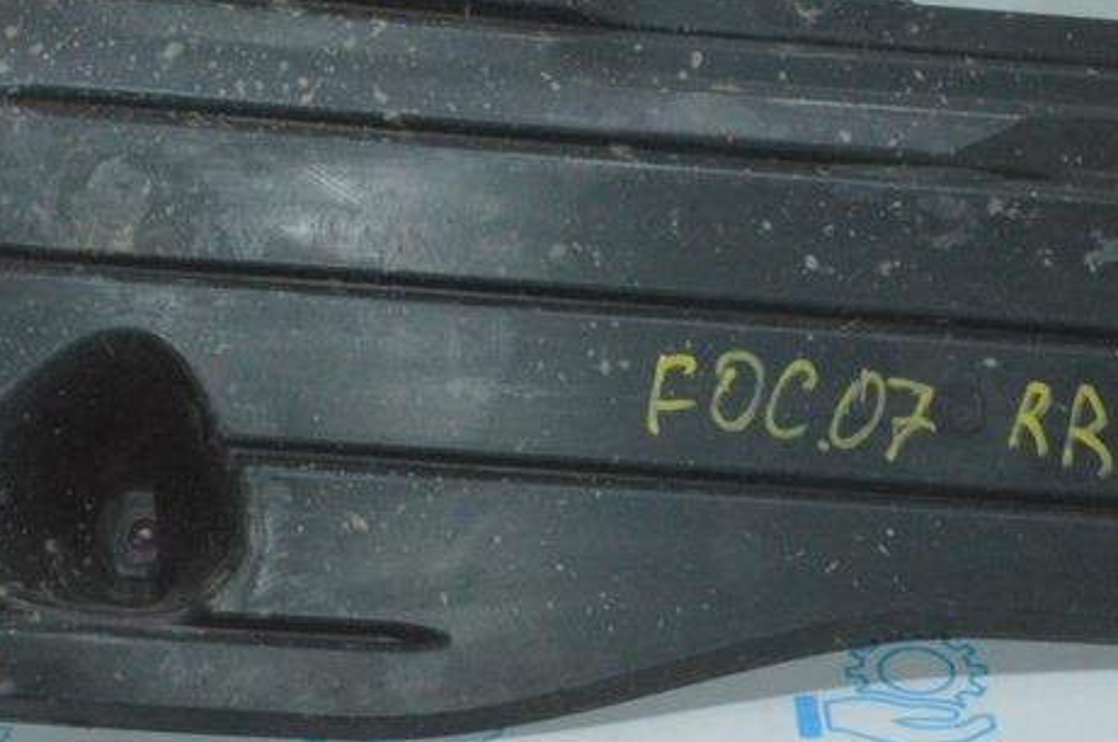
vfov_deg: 17.0
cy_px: 234
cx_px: 483
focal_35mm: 80
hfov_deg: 25.4
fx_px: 2481
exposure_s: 1/50
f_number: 25
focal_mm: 24
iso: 6400
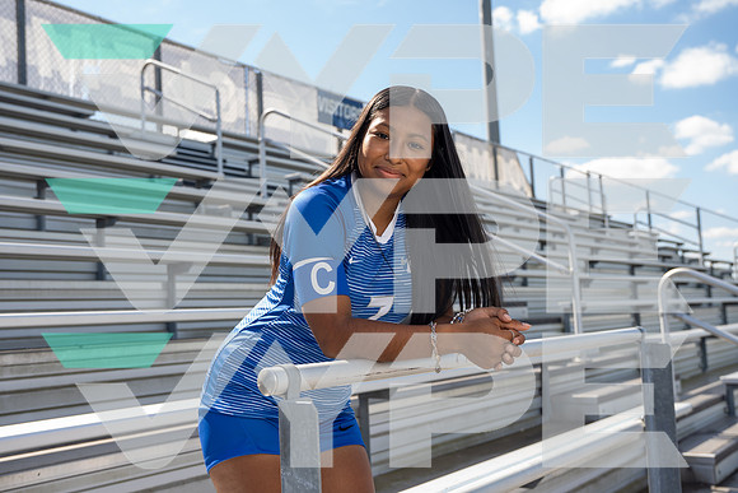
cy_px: 246
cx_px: 369
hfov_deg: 50.7
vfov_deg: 35.1
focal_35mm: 38
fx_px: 779
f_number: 4.5
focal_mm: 38
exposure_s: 1/200
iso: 50
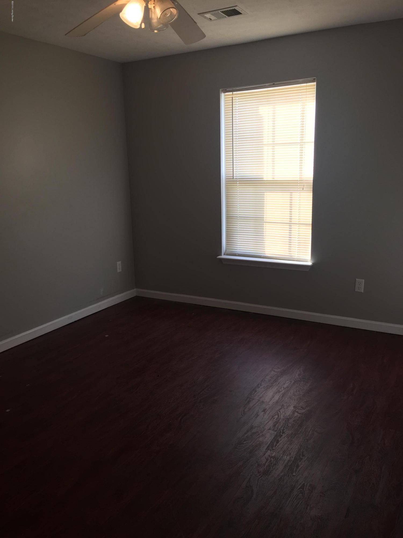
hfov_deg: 48.2
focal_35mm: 29
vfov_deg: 61.7
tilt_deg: -11.2
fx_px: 450
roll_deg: +0.5
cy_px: 269
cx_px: 202
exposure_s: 1/40
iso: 32
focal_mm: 4.15
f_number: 2.2
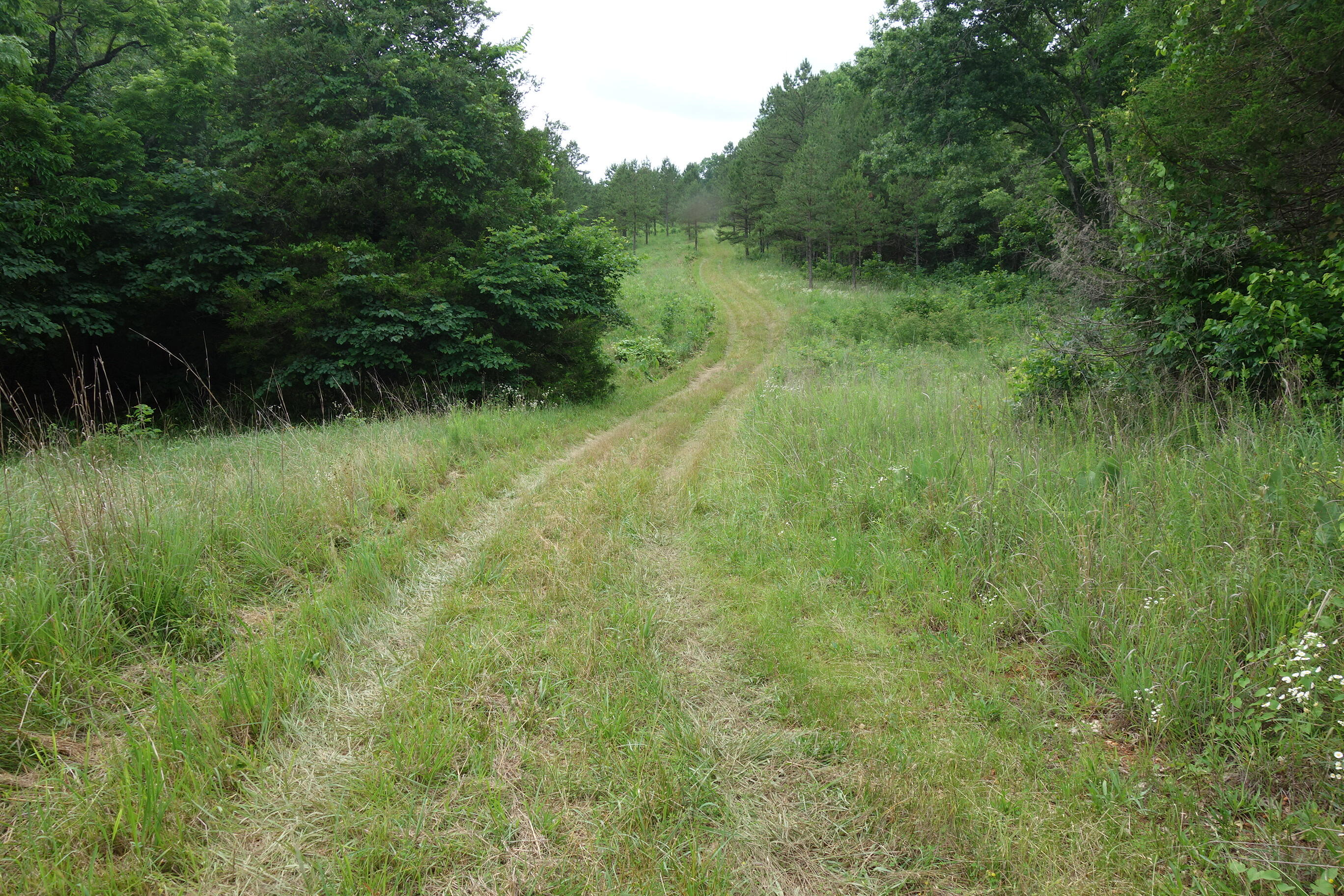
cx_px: 672
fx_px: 1045
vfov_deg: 46.4
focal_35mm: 28
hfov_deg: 65.5
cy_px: 448
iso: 125
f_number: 5.6
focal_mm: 10.4
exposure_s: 1/160
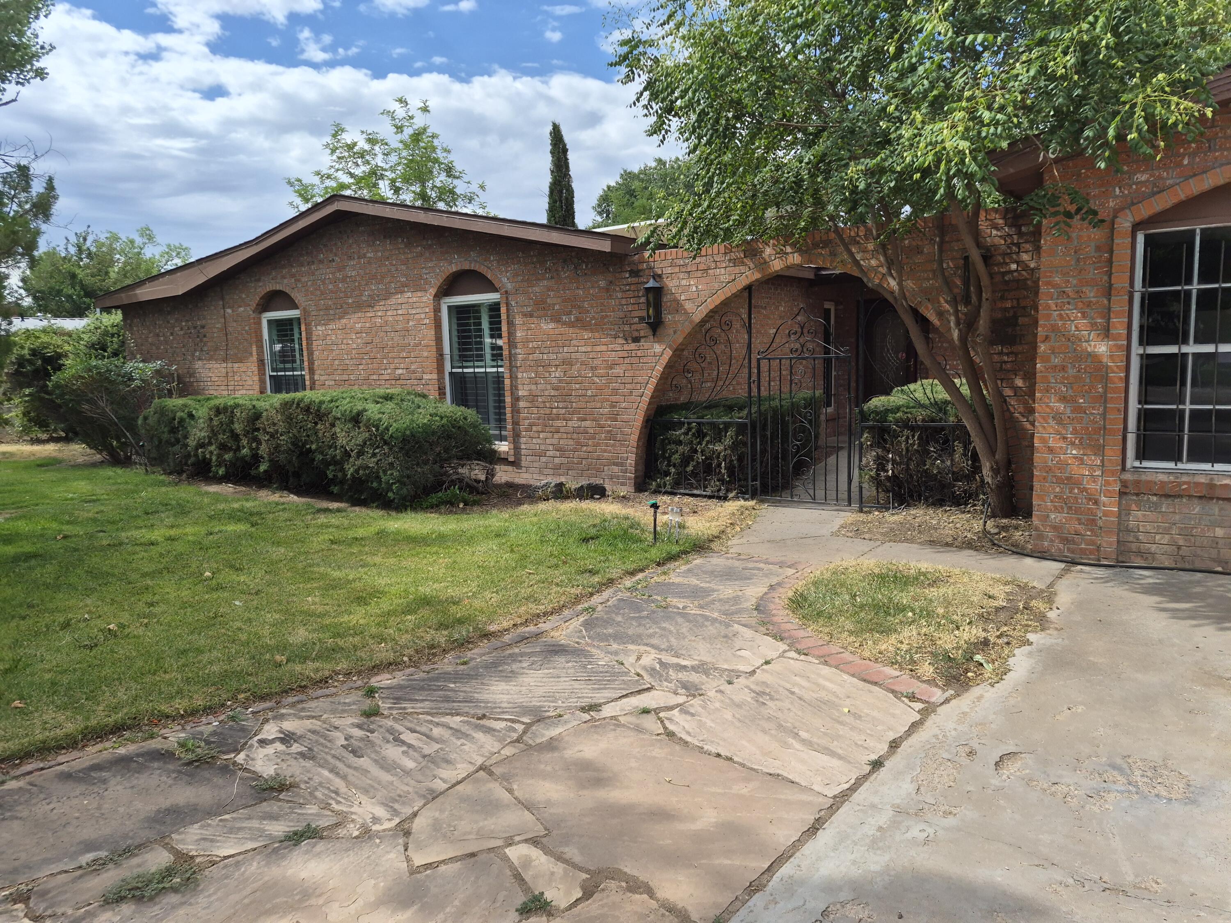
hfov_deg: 73.9
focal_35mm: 23
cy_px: 462
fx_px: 818
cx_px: 616
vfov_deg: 58.9
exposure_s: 1/5920
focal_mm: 5.4
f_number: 1.8
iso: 80
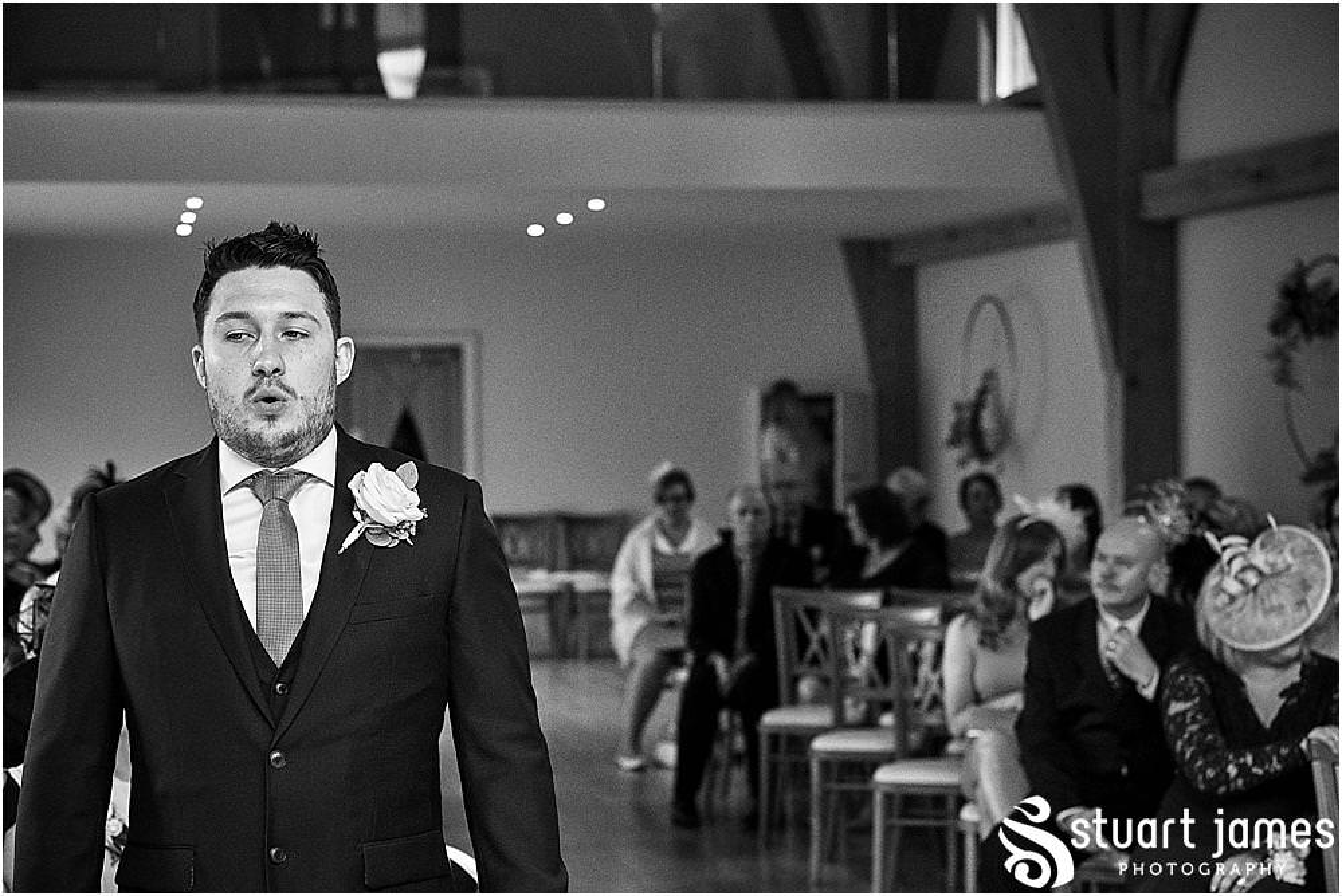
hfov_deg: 27.0
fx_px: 2797
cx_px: 671
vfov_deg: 18.2
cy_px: 448
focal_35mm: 75
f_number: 2.8
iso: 6400
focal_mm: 50
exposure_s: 1/1600
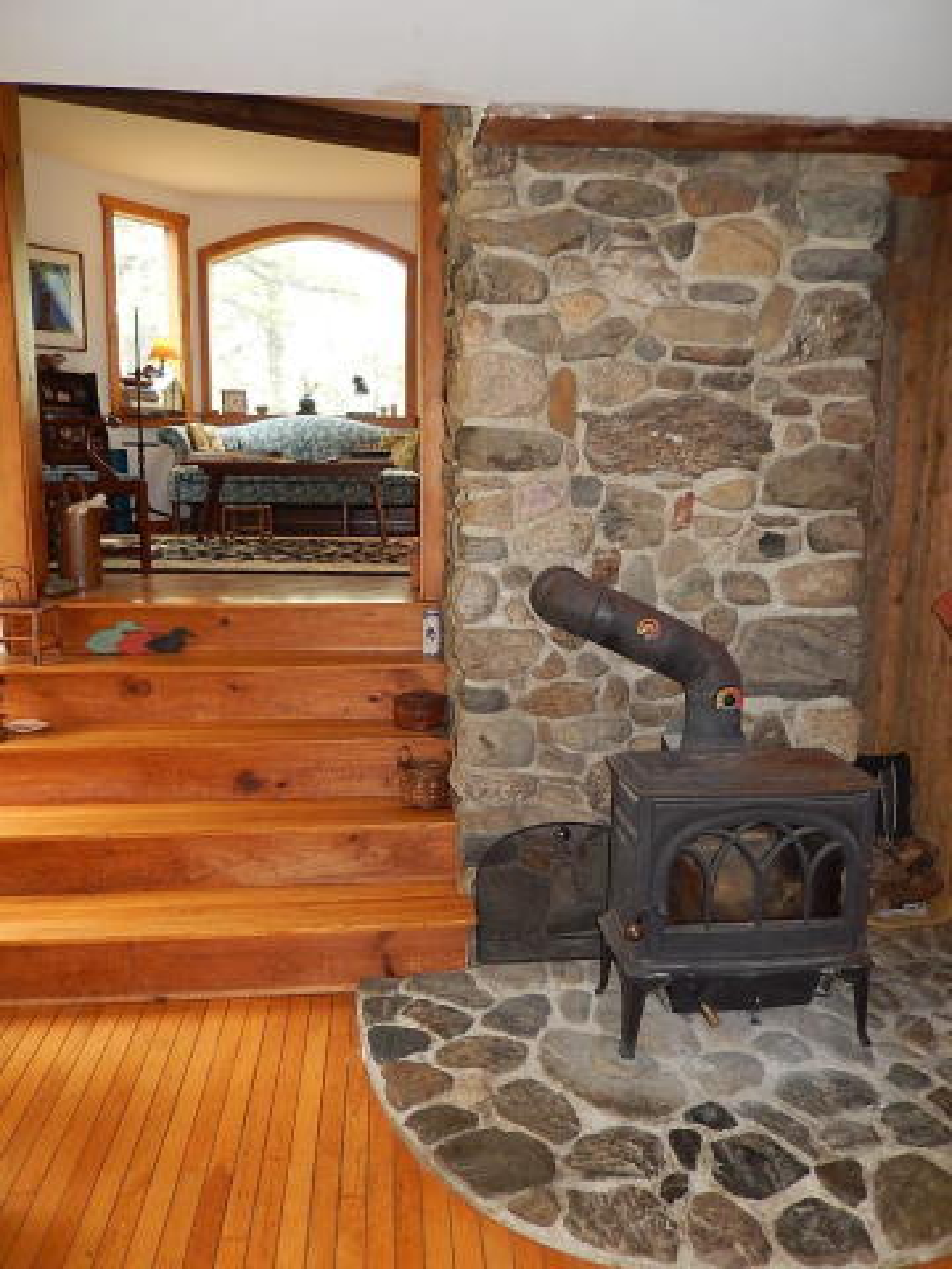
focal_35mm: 25
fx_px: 917
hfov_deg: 54.9
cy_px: 634
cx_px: 476
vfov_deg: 69.4
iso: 280
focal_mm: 4.5
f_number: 3.4
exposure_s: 1/30
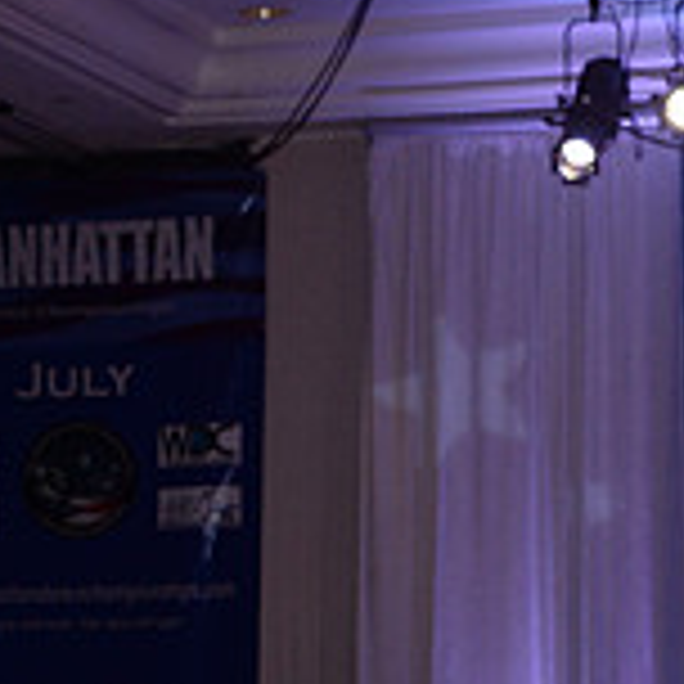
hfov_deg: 7.7
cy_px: 1269
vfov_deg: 7.5
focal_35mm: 227
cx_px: 232
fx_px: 5075
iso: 2000
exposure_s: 1/250
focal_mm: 70
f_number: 6.3
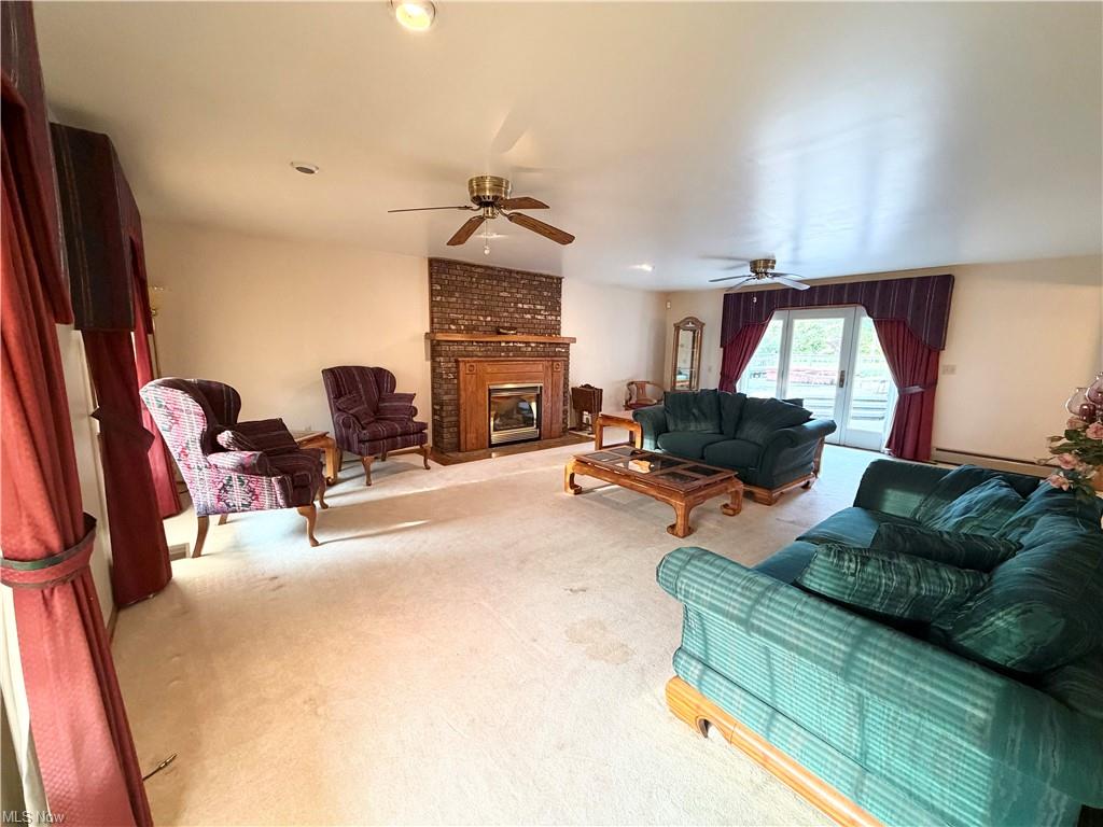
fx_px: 446
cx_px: 552
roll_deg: -0.8
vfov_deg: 85.7
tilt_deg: -8.8
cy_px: 414
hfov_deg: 102.1
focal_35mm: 14
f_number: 2.2
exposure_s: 1/60
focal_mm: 2.22
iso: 400
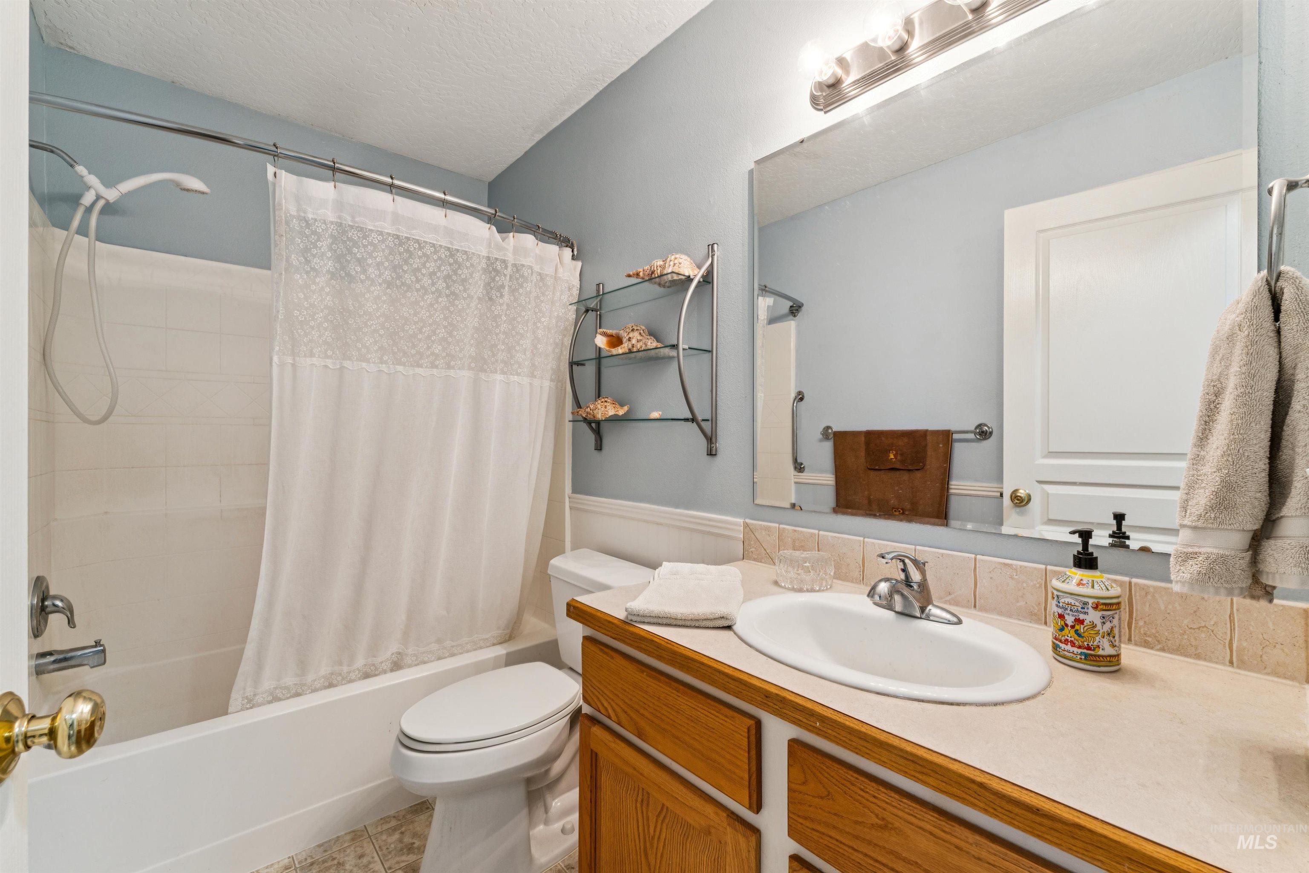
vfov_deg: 76.2
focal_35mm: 15
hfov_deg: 99.3
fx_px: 556
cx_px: 654
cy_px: 436
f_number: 13
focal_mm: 15.3
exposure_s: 1/3.33
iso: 400
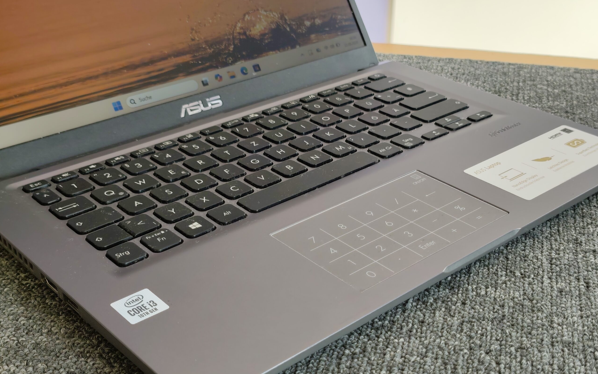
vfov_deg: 26.3
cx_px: 300
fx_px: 799
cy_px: 218
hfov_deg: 41.1
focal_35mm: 49
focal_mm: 6.07
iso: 125
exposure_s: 1/100
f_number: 1.7
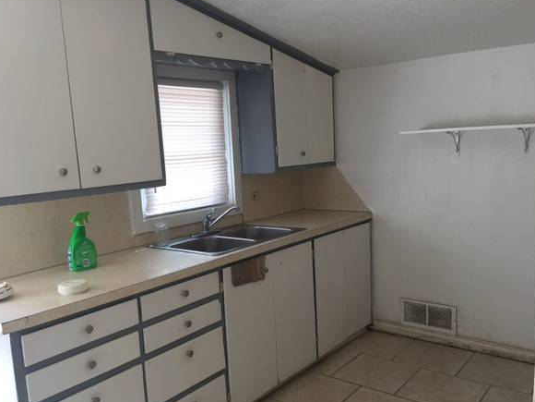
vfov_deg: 44.1
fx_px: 495
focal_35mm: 32
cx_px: 268
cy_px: 215
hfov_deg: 56.8
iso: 40
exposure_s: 1/120
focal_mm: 4.15
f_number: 2.2
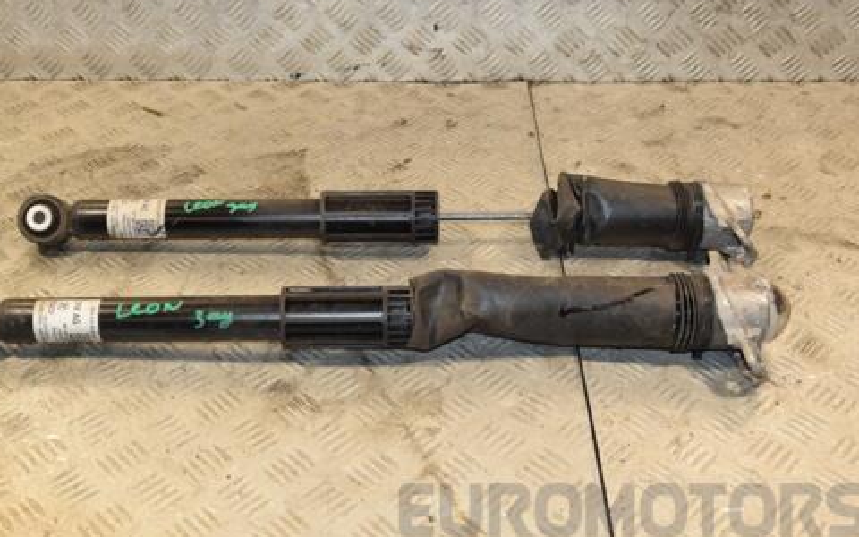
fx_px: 983
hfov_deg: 47.0
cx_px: 365
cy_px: 272
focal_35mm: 42
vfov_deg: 30.5
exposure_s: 1/200
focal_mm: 22
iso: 800
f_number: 6.3
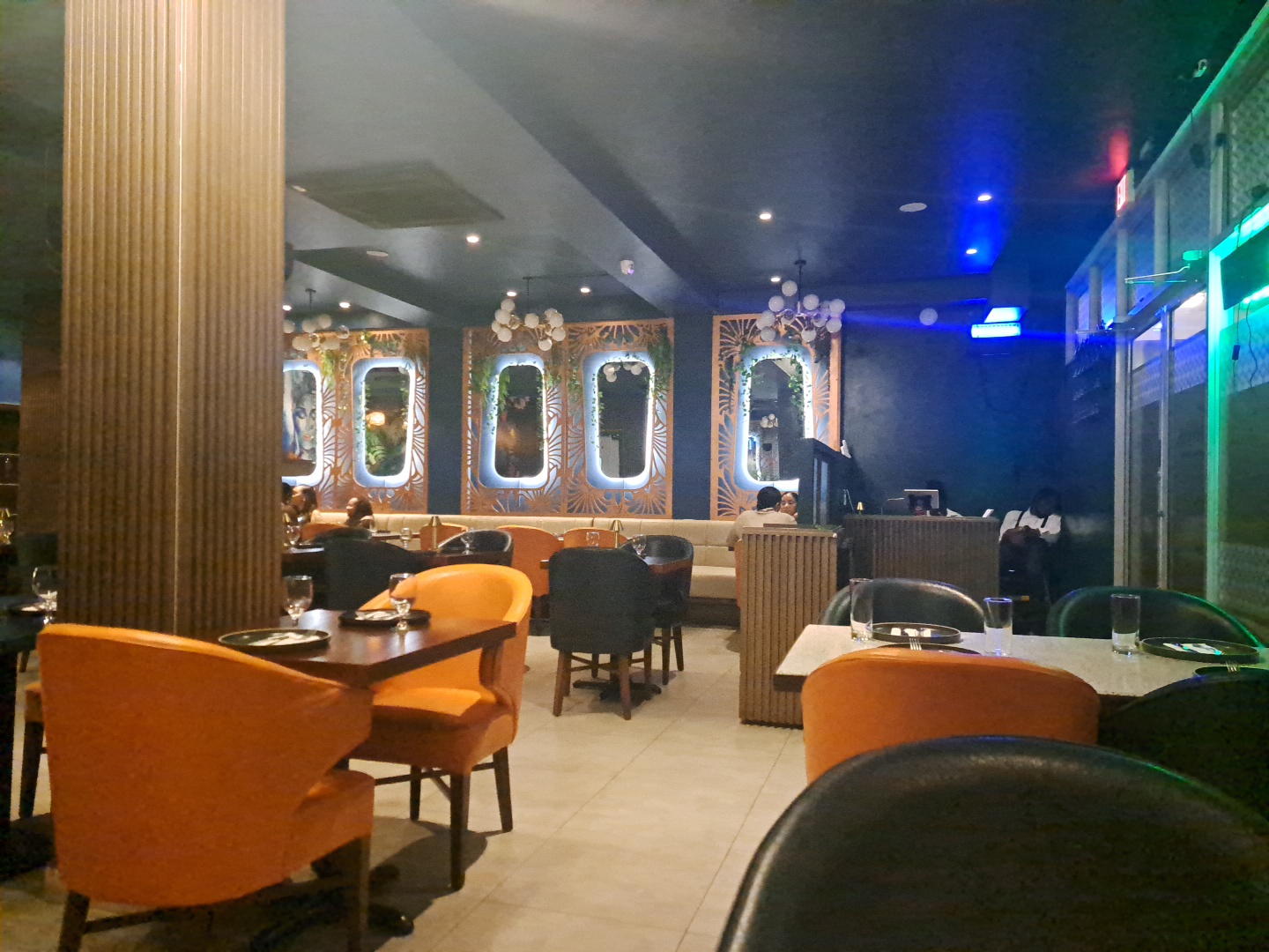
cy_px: 476
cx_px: 634
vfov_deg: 56.8
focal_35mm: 24
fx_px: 880
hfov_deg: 71.6
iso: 2337
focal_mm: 5.23
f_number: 1.8
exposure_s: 1/33
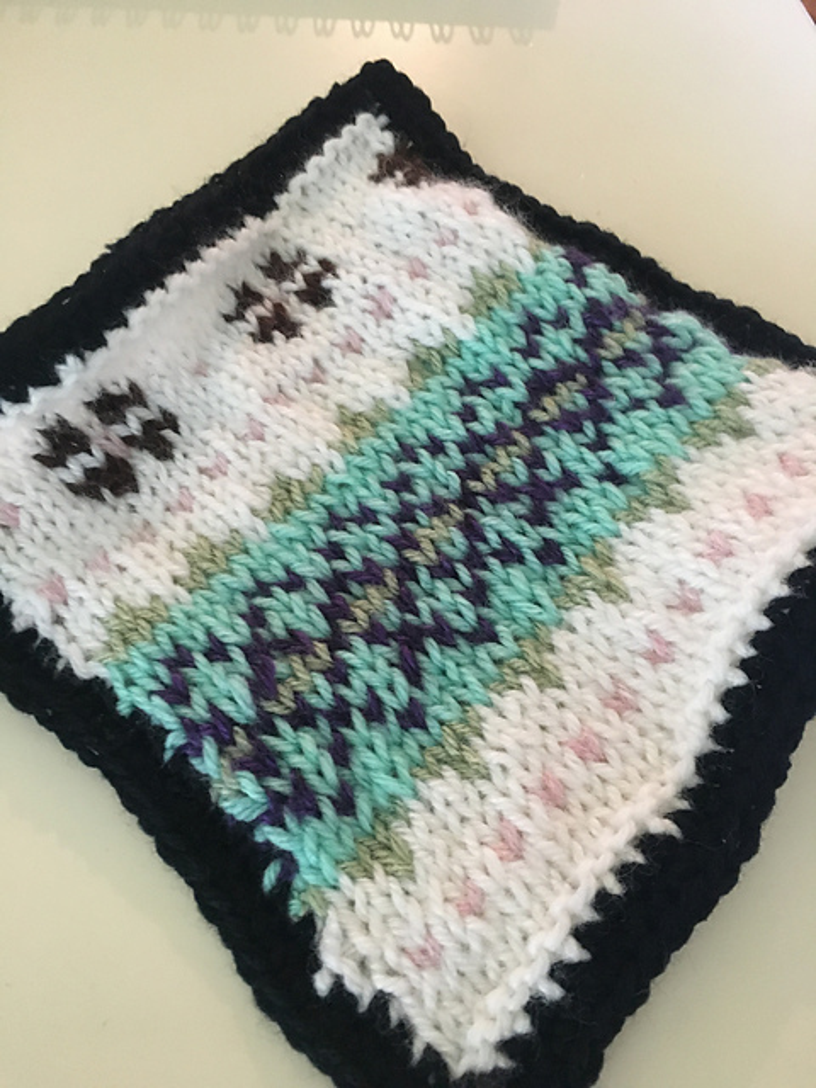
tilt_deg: -63.0
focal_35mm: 29
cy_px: 544
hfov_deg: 48.2
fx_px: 911
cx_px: 408
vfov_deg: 61.7
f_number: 2.2
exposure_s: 1/15
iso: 200
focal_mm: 4.15
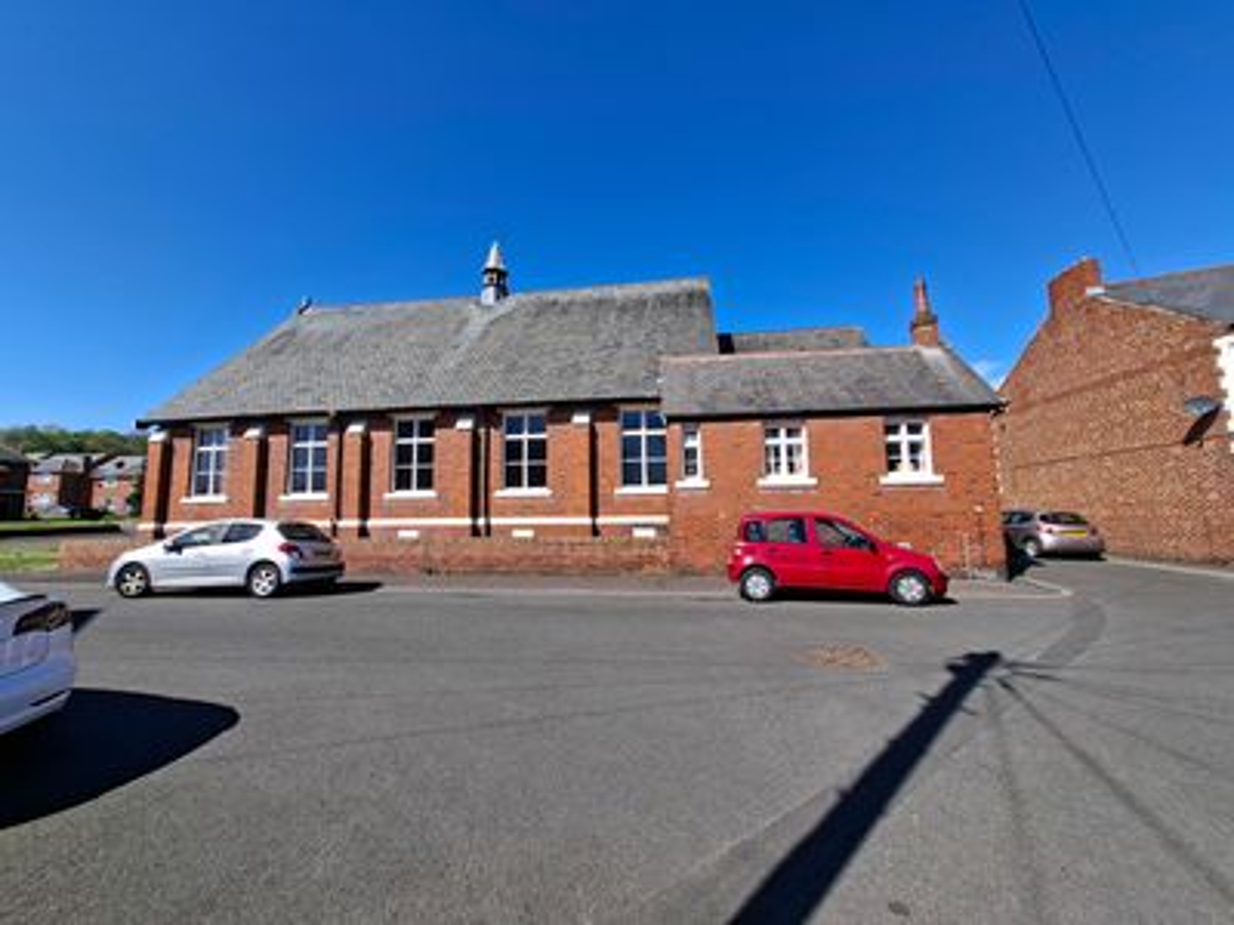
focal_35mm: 13
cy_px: 462
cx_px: 617
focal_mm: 1.74
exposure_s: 1/736
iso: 40
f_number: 2.2
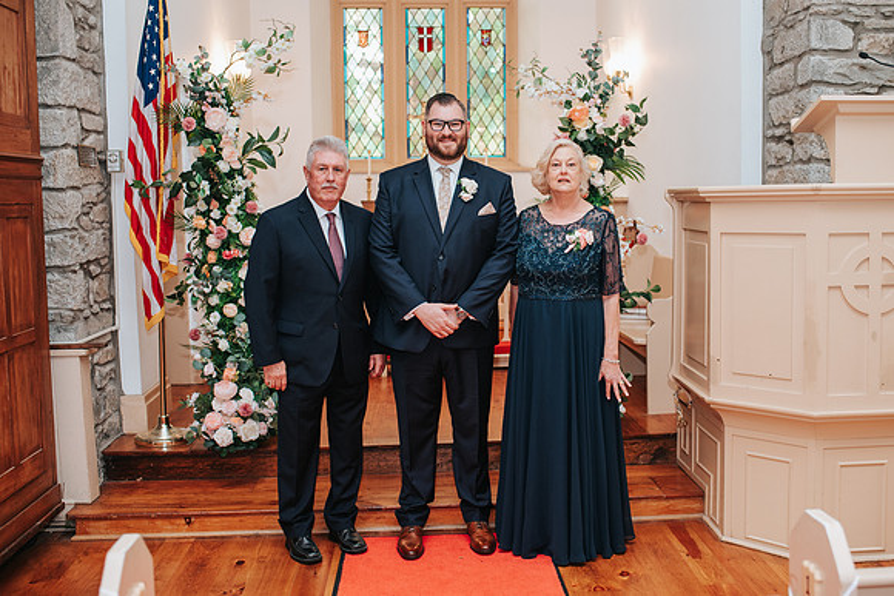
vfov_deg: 34.4
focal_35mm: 39
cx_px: 483
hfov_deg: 49.8
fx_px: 963
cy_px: 274
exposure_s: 1/200
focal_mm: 35
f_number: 3.2
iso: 1000
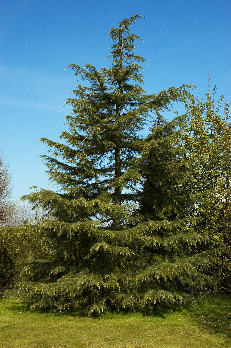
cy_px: 174
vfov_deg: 38.9
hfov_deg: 26.4
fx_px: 492
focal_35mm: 51
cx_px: 116
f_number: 10
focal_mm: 34
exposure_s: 1/400
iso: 200
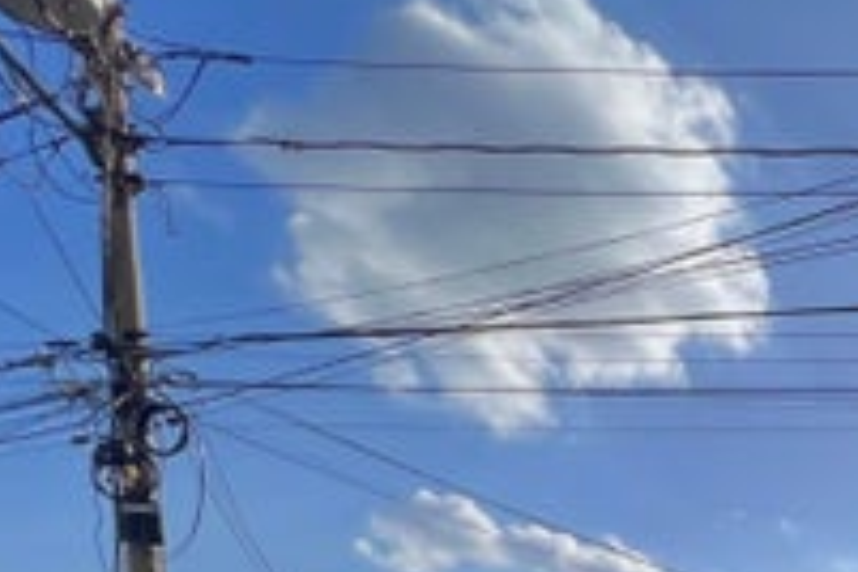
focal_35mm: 43
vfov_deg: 22.7
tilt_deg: -1.8
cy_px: 943
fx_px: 1025
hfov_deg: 31.3
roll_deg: -1.2
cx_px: 1191
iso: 32
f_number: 1.8
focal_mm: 1.57
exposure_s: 1/2096
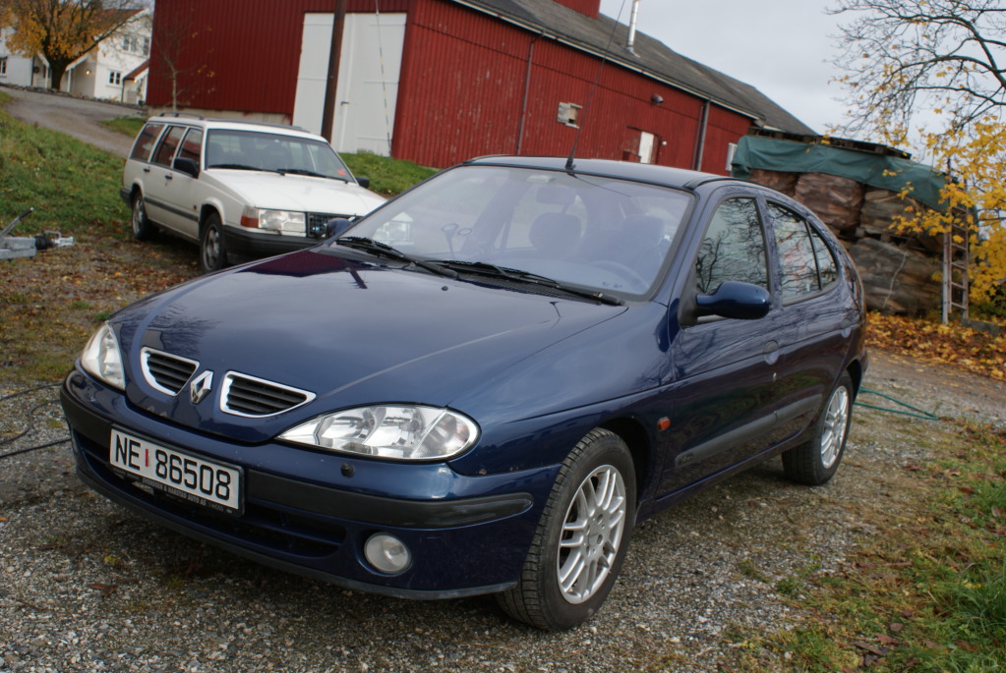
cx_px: 503
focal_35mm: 39
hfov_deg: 49.5
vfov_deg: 34.3
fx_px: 1091
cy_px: 336
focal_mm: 26
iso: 100
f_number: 8
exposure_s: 1/100
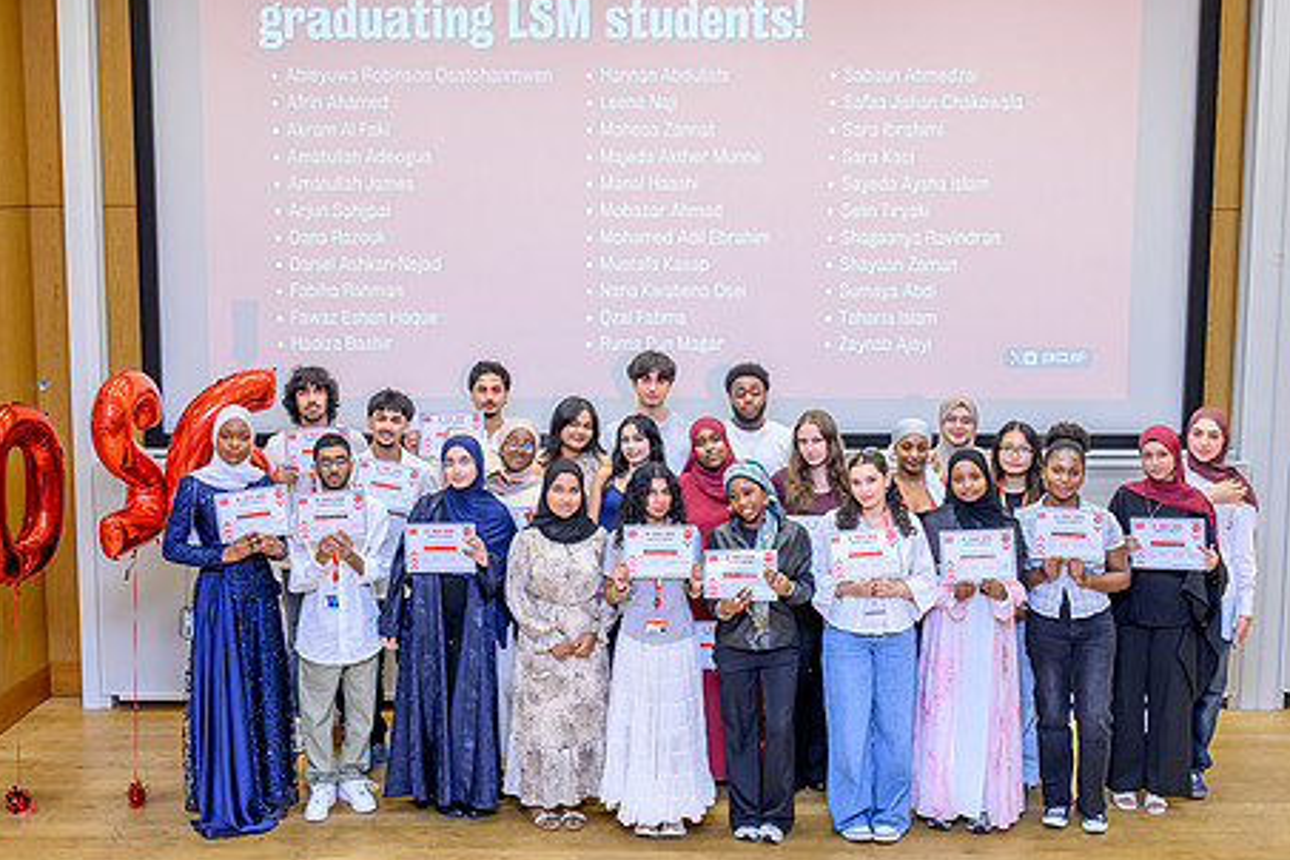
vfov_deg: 29.8
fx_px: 1612
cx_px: 589
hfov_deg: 43.6
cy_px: 392
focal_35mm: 45
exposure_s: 1/200
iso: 1000
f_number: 2.8
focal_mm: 35
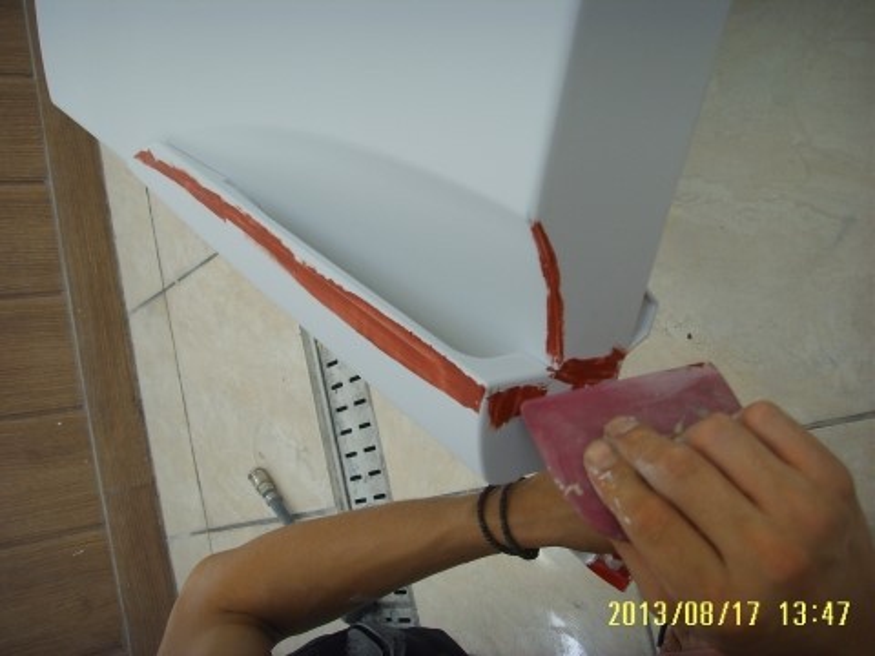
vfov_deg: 36.8
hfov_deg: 47.9
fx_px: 986
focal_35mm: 39
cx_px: 438
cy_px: 328
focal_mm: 6.6
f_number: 3.5
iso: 76
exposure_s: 1/90
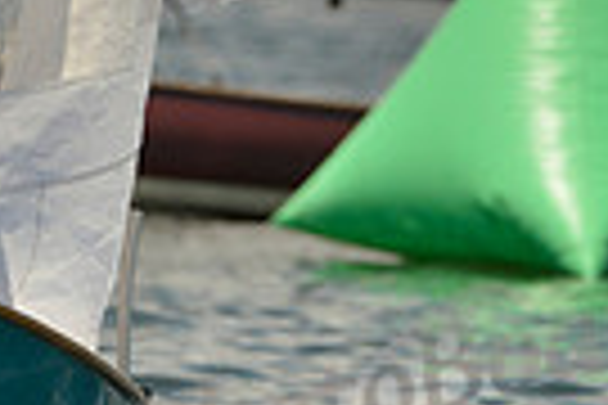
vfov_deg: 0.9
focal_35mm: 1505
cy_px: 205
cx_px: -99
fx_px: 25416
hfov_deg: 1.4
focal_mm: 350
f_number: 7.1
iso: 200
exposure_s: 1/1250
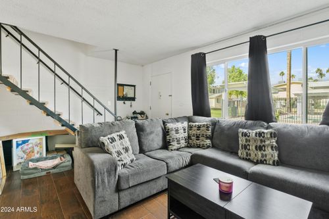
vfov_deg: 73.7
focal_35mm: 16
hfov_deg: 96.8
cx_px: 164
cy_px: 110
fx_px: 146
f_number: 8
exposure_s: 2.5
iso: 100
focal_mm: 16
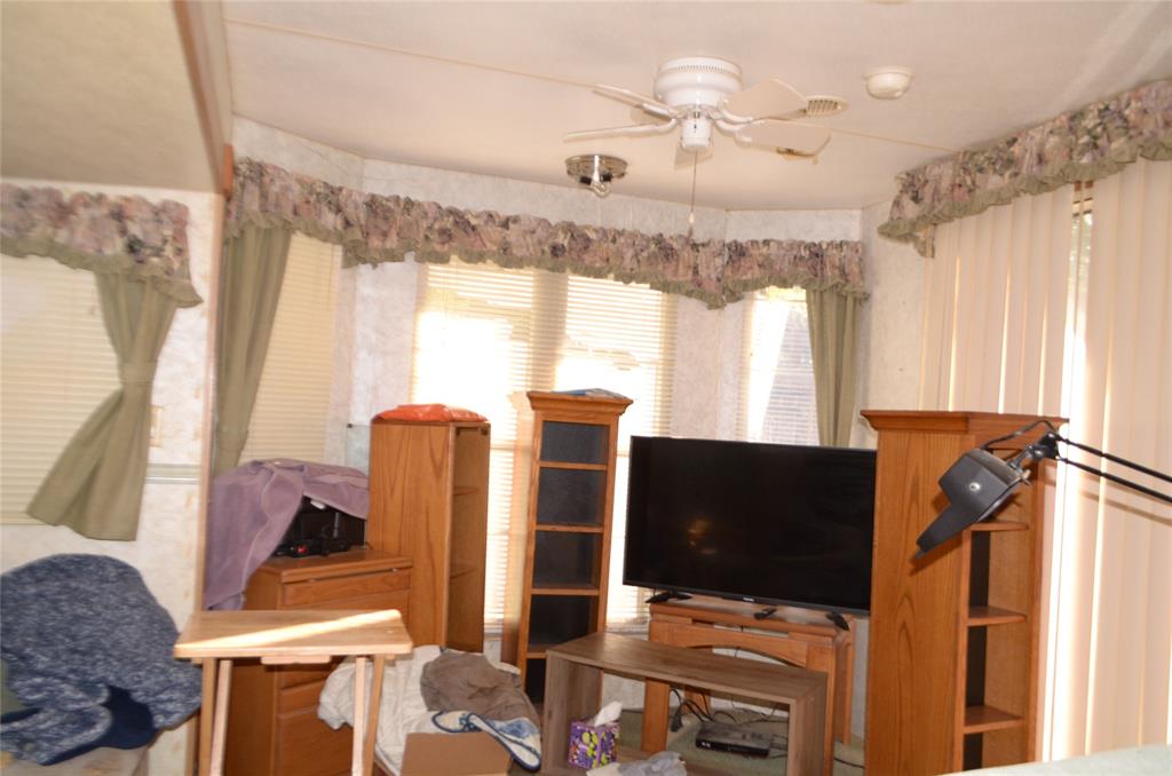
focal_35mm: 27
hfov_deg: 67.5
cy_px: 388
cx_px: 586
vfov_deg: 47.7
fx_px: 877
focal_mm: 18
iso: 640
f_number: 3.5
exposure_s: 1/250
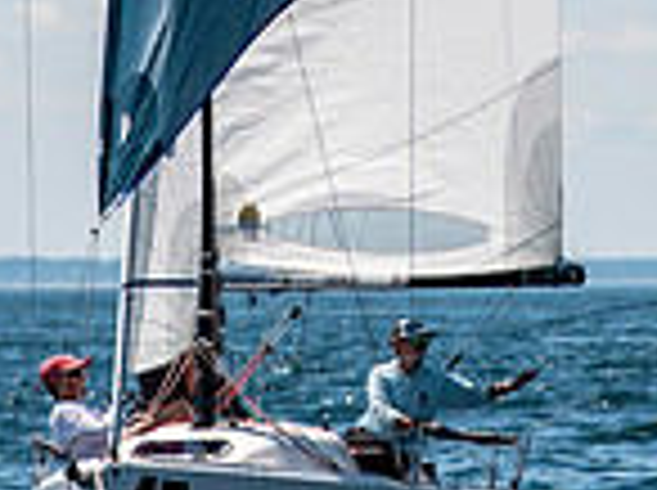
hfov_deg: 2.4
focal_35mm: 829
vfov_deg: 1.8
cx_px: 446
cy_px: -124
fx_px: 15708
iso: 160
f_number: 5
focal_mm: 200
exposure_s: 1/1600
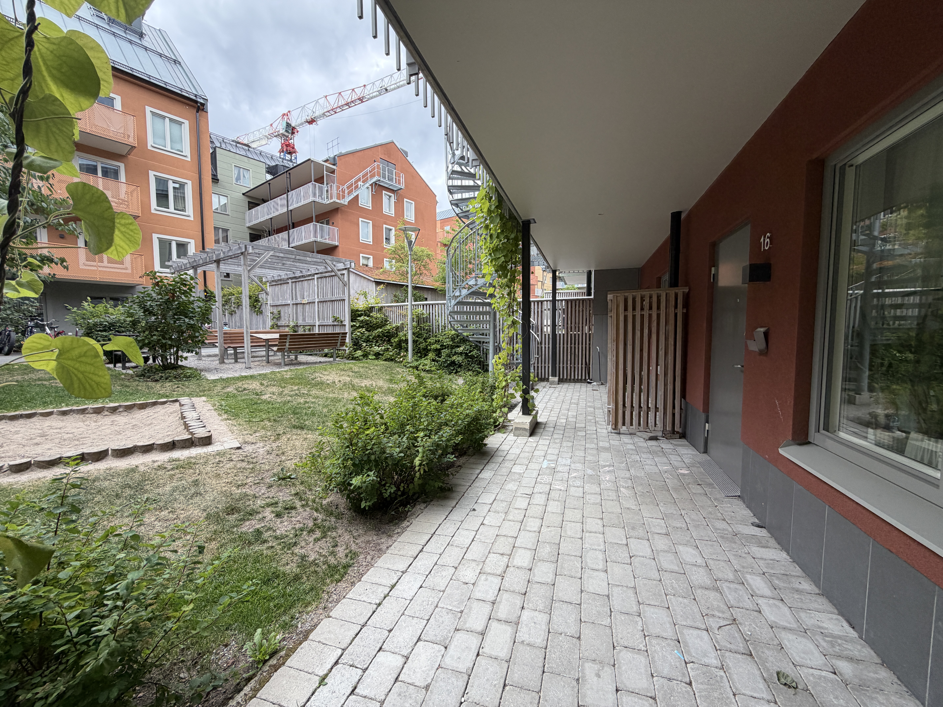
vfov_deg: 85.7
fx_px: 381
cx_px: 472
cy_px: 354
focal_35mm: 14
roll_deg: +0.4
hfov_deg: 102.1
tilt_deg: -3.8
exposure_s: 1/121
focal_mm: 2.22
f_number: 2.2
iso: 80
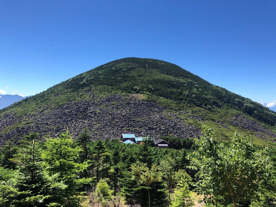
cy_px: 104
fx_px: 223
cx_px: 138
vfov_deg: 49.7
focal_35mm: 28
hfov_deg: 63.4
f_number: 1.8
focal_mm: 3.99
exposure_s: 1/1066
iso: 20
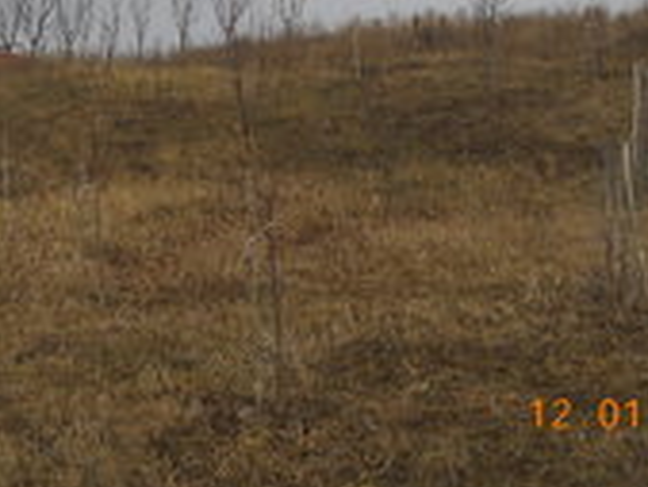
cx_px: 295
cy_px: 10
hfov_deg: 23.0
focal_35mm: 85
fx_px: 1592
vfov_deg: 17.0
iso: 80
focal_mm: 6.72
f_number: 5.5
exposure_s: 1/320
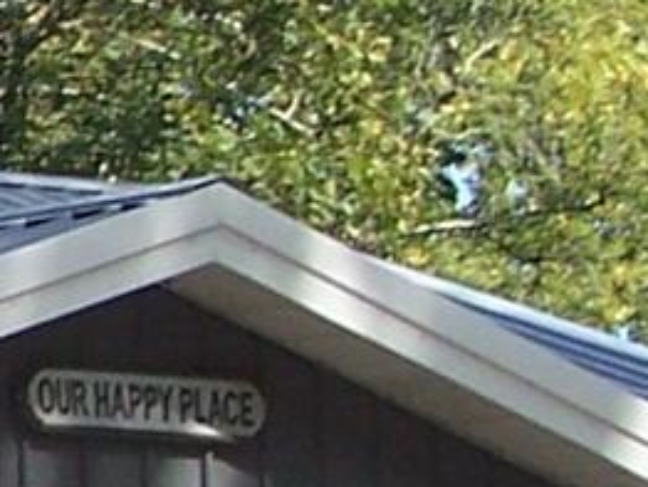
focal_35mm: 297
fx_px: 5565
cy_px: 336
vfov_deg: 5.0
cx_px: -1167
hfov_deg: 6.2
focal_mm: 6.3
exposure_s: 1/750
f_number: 2.8
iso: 80
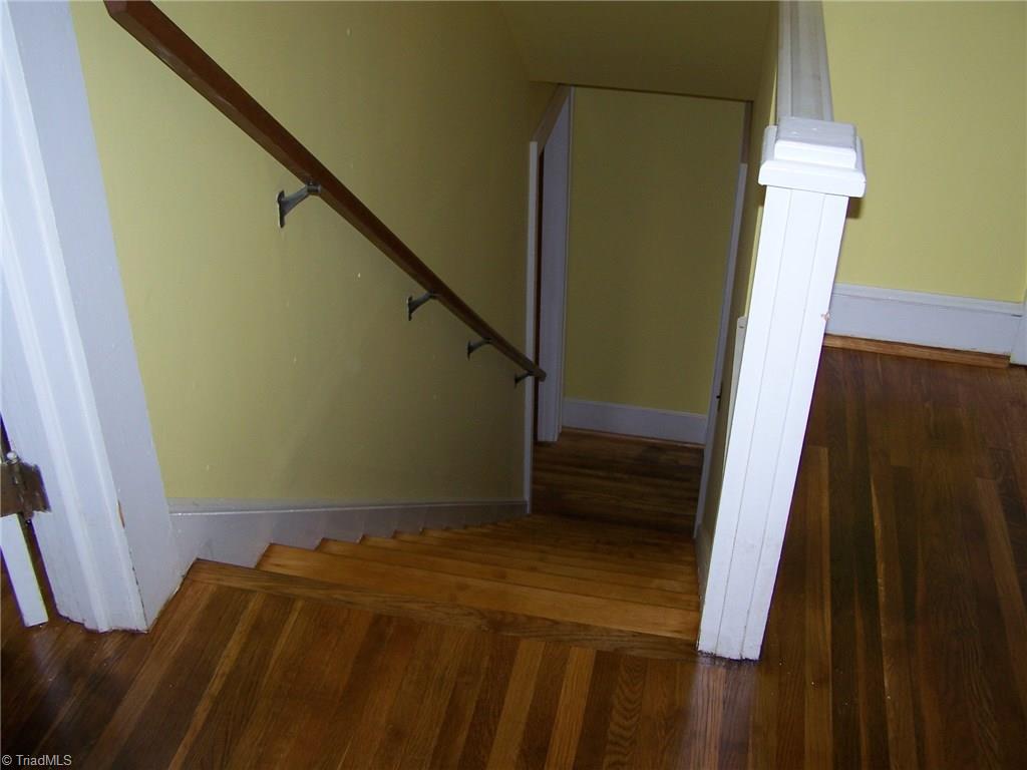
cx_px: 514
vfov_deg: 37.7
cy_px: 385
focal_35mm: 38
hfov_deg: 49.0
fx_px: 1127
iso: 80
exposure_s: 1/60
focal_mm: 6.3
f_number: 2.8
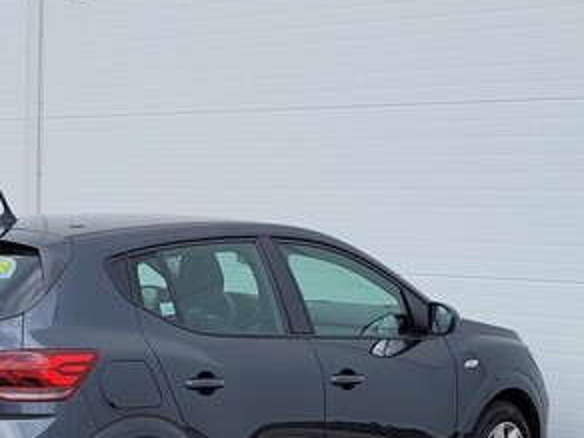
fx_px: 827
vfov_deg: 28.6
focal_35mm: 49
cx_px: 150
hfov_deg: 38.0
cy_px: 387
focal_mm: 5.4
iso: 40
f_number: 1.8
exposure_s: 1/1365
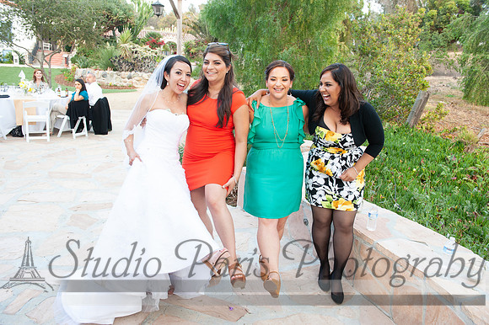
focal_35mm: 28
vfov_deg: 46.4
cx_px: 244
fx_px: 380
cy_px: 162
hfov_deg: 65.5
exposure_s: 1/100
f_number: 5.6
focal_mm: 28
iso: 640
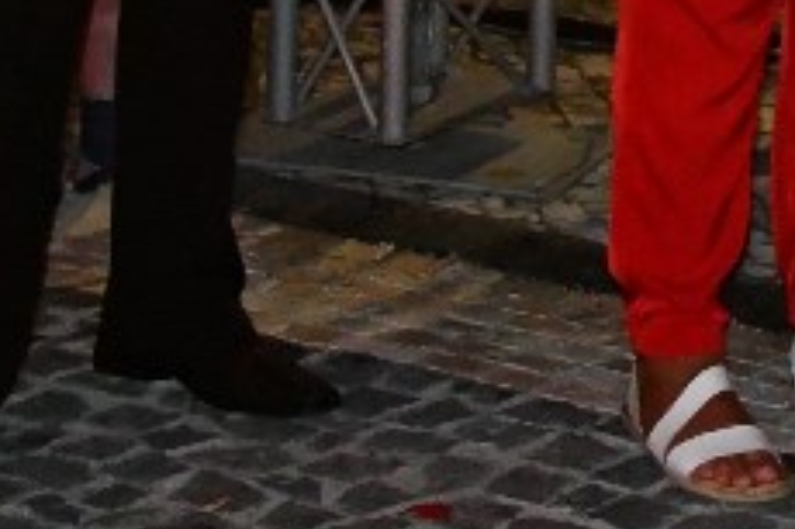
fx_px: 3840
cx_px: 1448
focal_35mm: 174
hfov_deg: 11.0
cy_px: -512
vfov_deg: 7.6
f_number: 4
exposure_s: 1/60
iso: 6400
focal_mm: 26
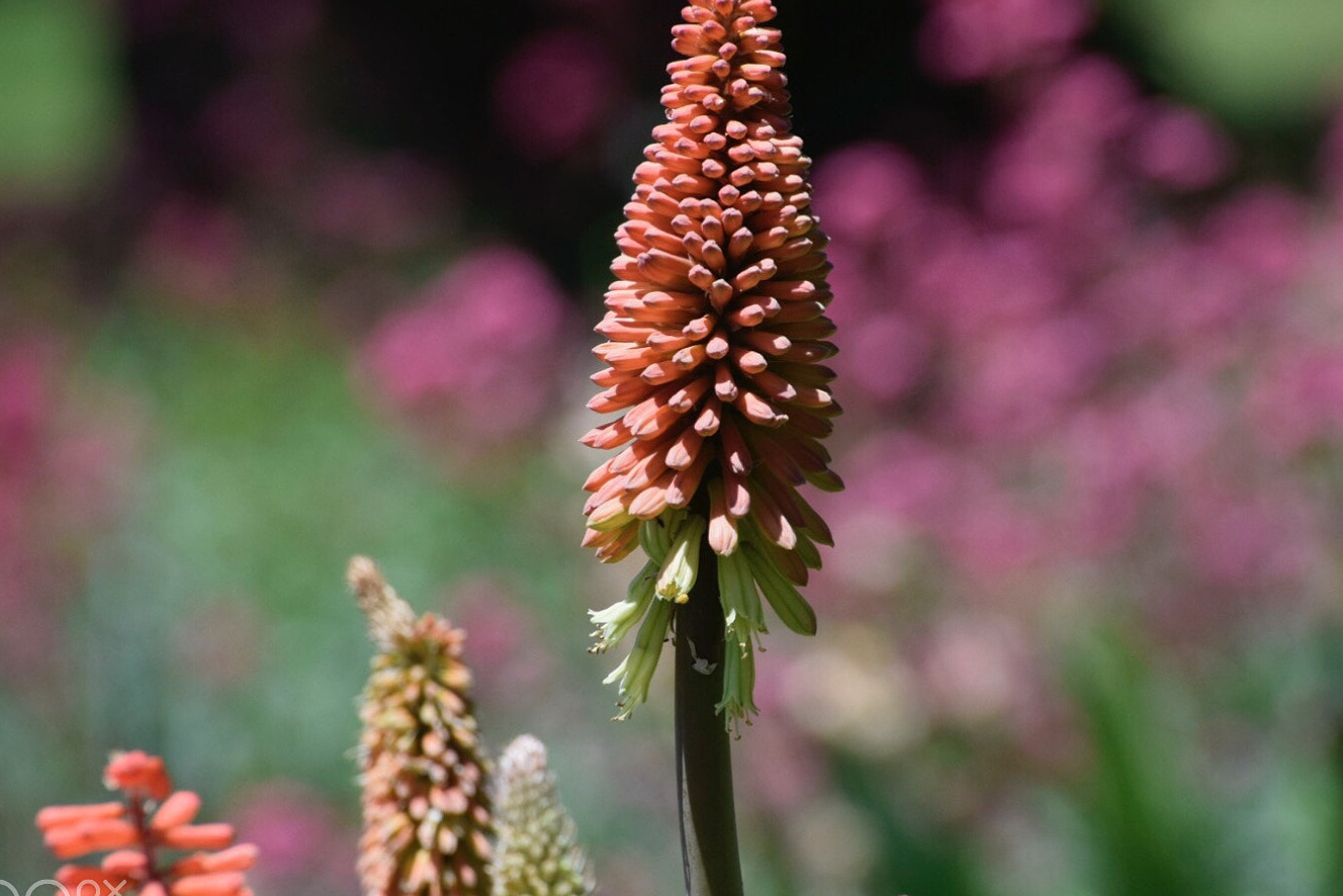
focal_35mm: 542
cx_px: 685
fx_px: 20223
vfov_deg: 2.5
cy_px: 496
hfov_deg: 3.8
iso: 400
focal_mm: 300
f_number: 8
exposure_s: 1/200
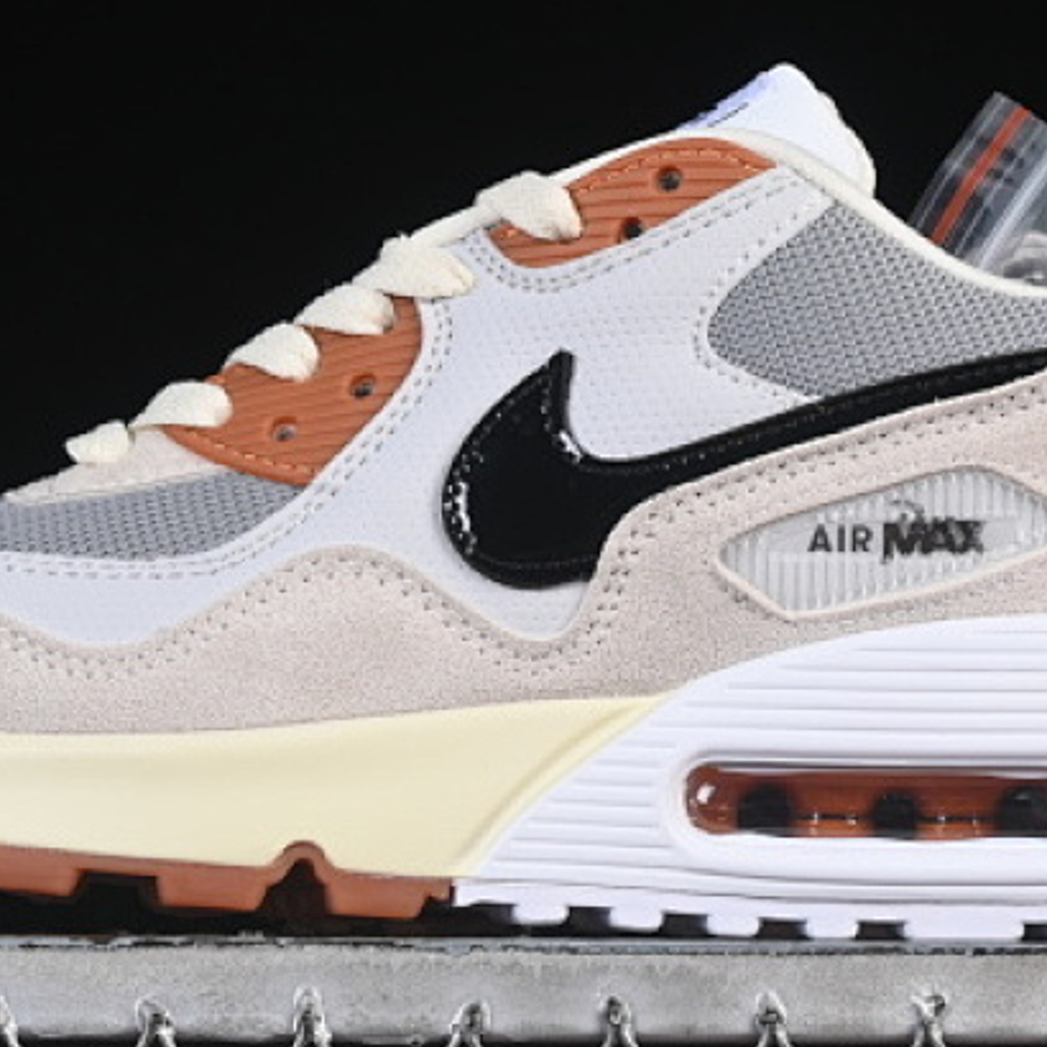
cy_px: 370
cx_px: 511
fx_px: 5749
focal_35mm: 168
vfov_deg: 10.4
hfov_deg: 10.4
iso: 160
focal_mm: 50
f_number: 8
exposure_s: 1/80
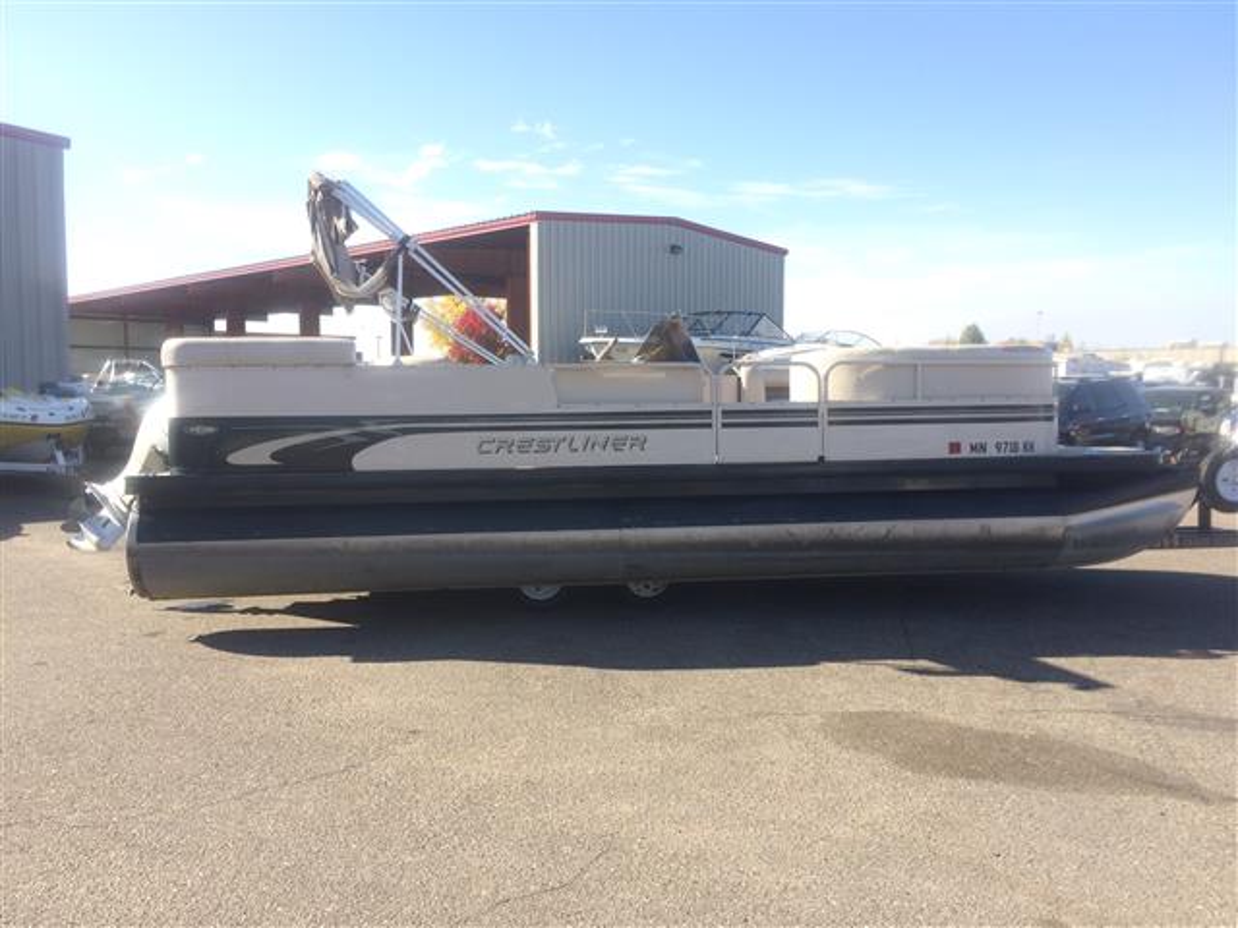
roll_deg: +0.6
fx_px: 1037
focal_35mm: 29
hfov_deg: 61.7
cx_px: 619
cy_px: 464
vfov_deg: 48.2
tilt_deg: -4.1
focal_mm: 4.15
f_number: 2.2
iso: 32
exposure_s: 1/805
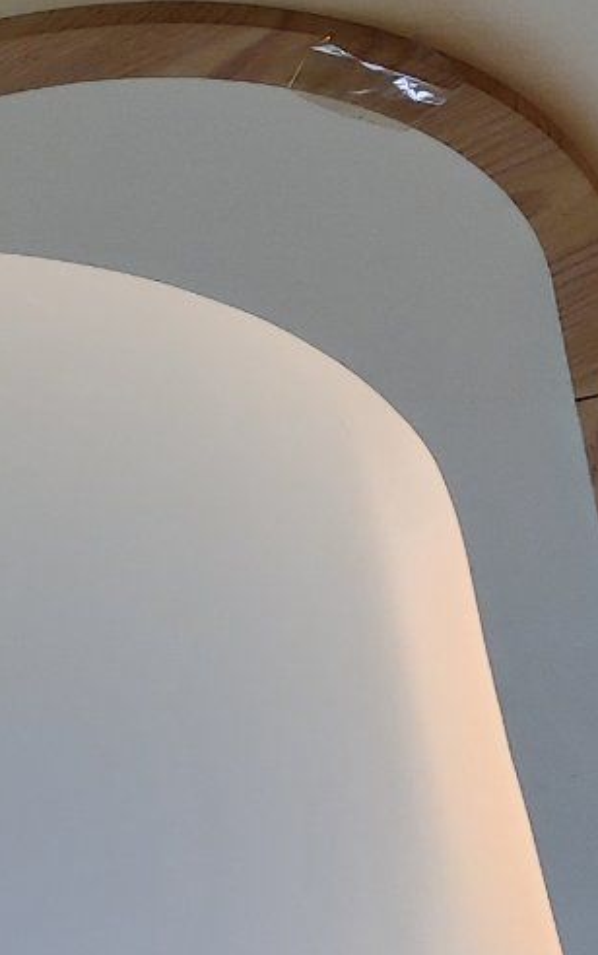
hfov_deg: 9.2
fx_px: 3672
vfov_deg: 14.7
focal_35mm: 141
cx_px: -144
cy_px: 873
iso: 50
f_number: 1.8
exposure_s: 1/100
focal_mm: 4.68
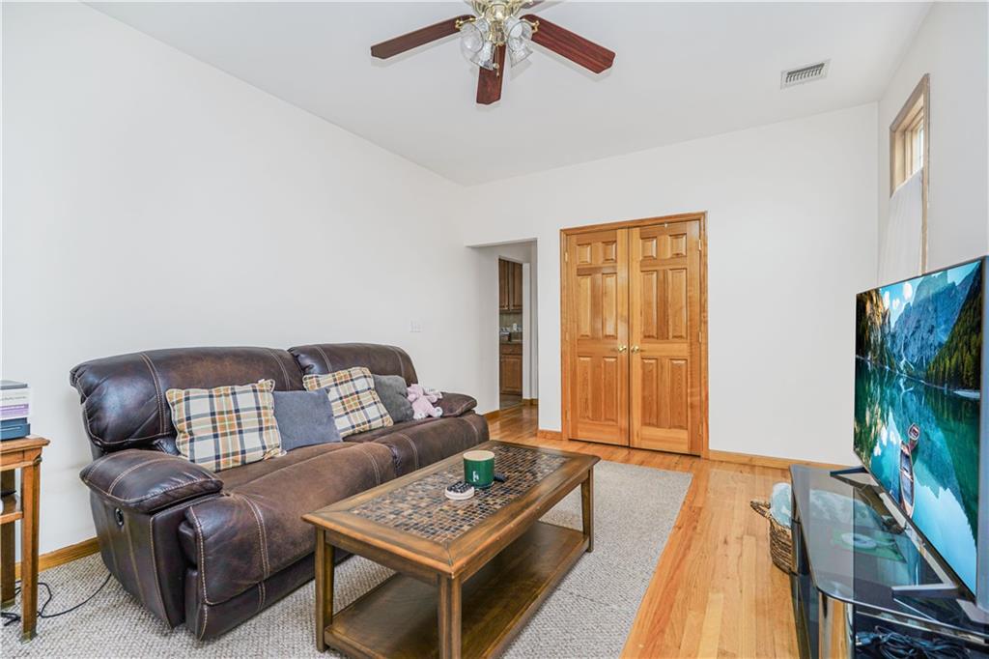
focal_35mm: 16
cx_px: 494
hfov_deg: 96.8
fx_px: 439
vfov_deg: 73.7
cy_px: 330
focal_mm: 16
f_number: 4
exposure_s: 1/15
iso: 64
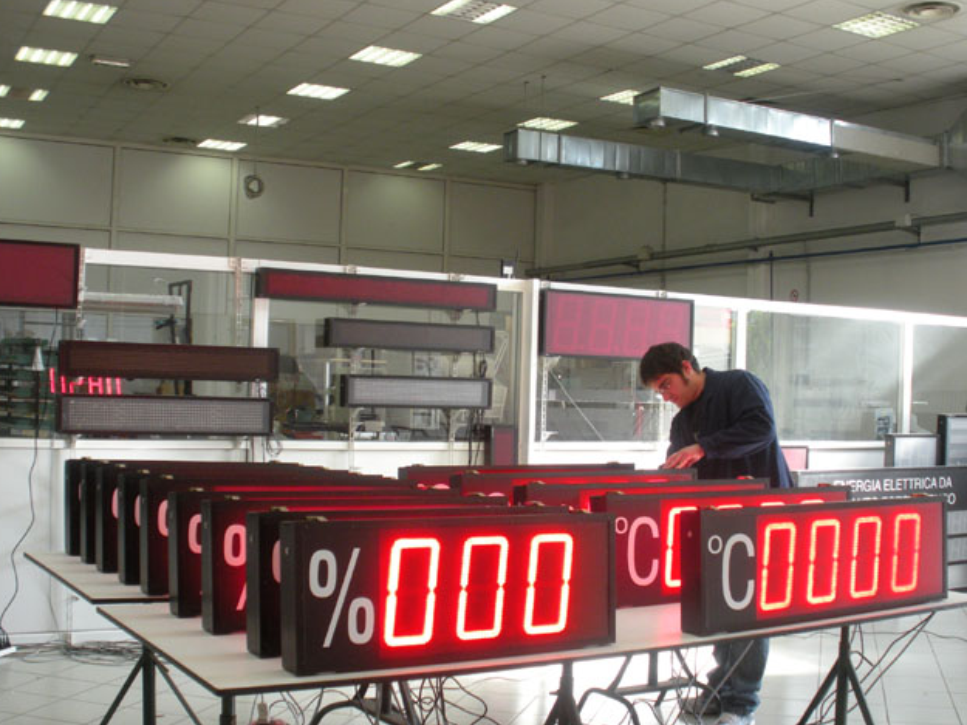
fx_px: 1229
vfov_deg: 32.9
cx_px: 484
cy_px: 368
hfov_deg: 42.9
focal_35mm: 44
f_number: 4
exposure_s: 1/59.8
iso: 213
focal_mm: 7.7
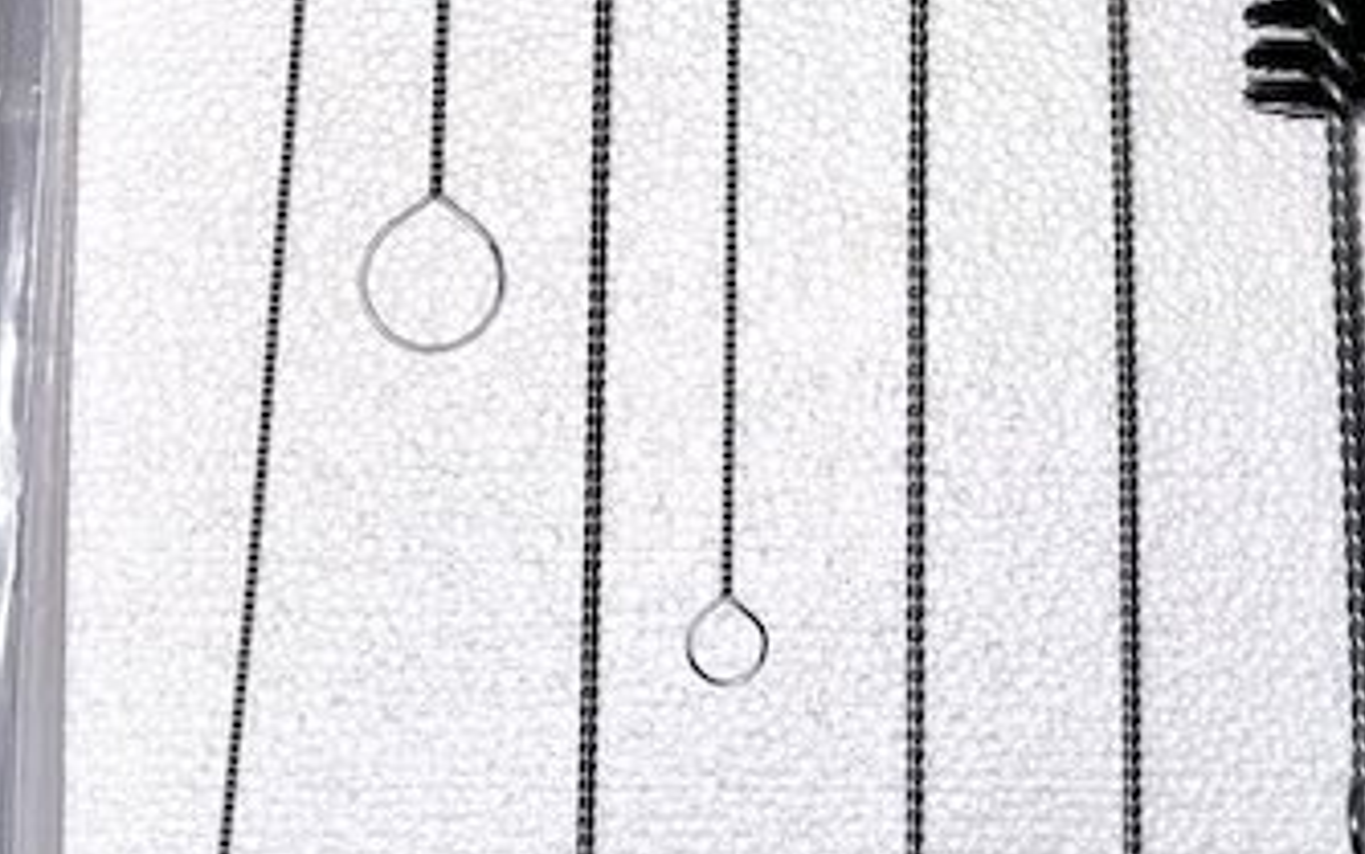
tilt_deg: -85.2
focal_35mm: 61
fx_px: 2270
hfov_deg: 33.5
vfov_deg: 20.5
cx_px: 715
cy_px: -25
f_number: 1.78
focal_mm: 6.76
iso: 50
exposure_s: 1/317
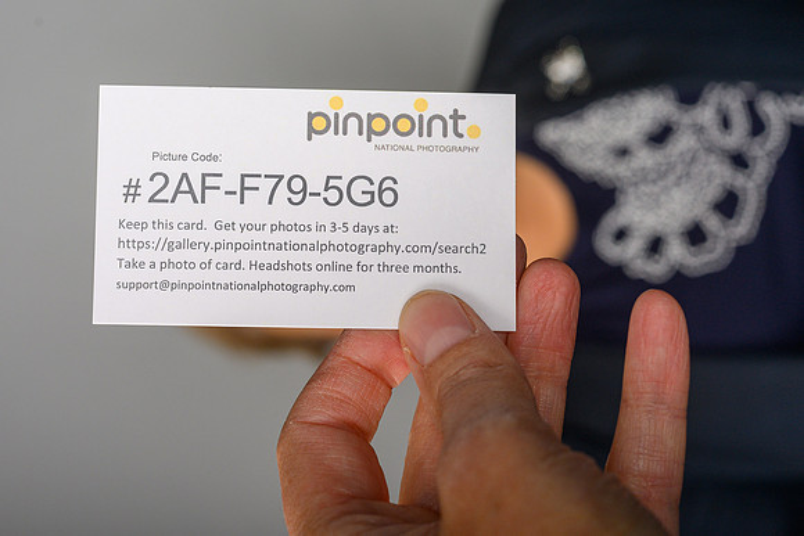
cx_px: 402
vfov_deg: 20.5
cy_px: 181
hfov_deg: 30.4
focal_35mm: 66
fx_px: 1478
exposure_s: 1/200
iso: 200
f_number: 8
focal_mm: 50
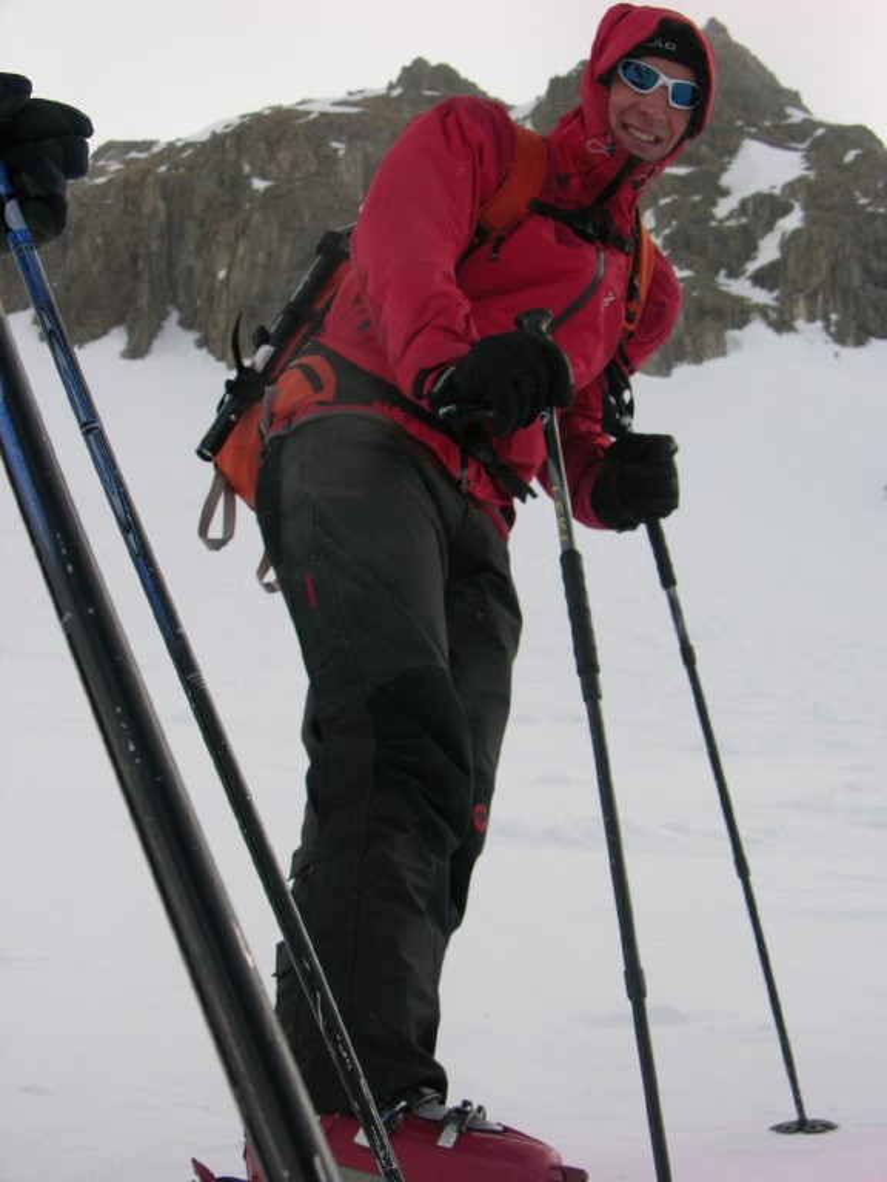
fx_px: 1845
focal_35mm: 54
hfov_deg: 27.0
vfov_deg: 35.5
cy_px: 591
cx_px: 444
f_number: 4.9
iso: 50
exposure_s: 1/273
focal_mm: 13.7
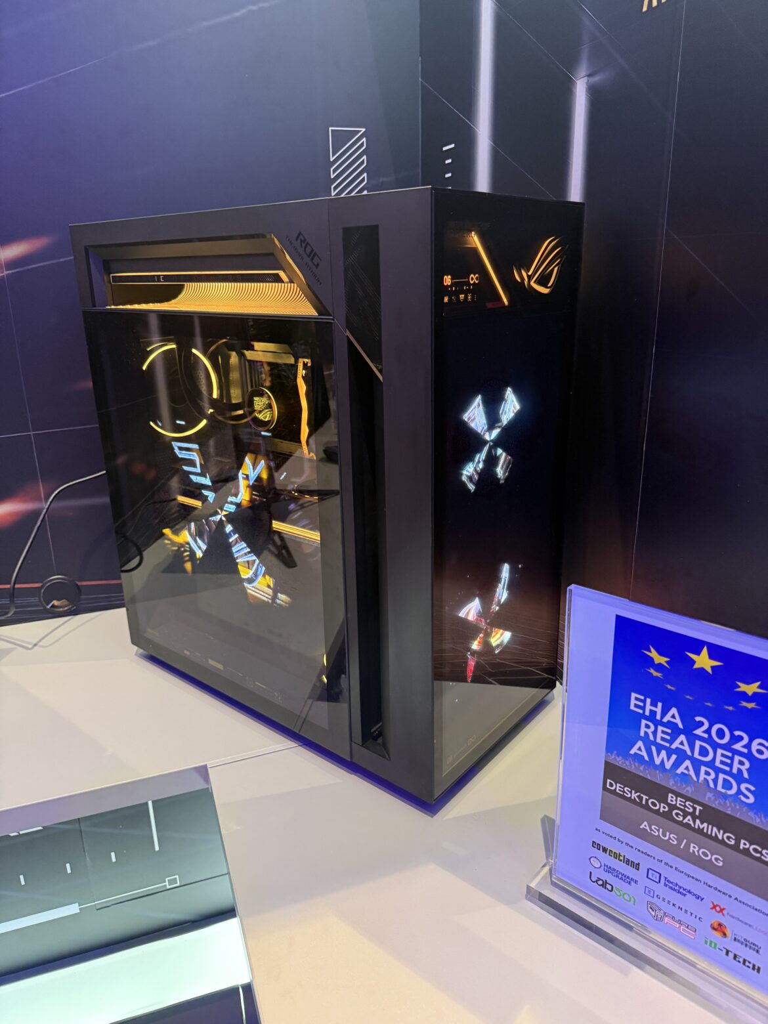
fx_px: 710
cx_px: 384
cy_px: 512
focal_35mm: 24
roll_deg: +1.8
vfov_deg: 71.6
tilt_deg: -17.9
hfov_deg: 56.8
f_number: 1.78
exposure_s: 1/58
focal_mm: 6.76
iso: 320
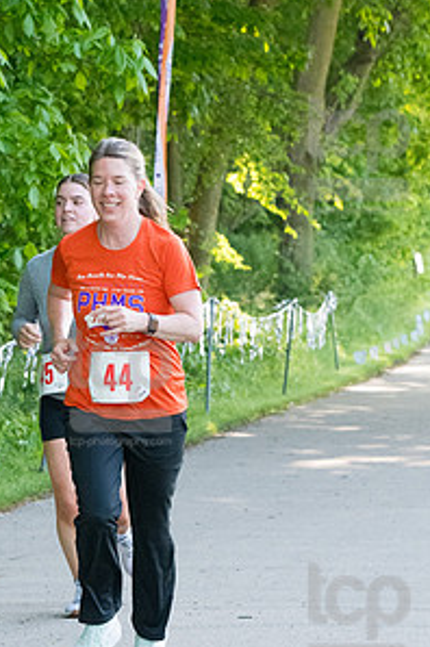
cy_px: 386
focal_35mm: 204
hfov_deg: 6.7
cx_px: 121
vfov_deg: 10.1
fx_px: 3663
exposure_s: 1/1600
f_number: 5.6
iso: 4000
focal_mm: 90
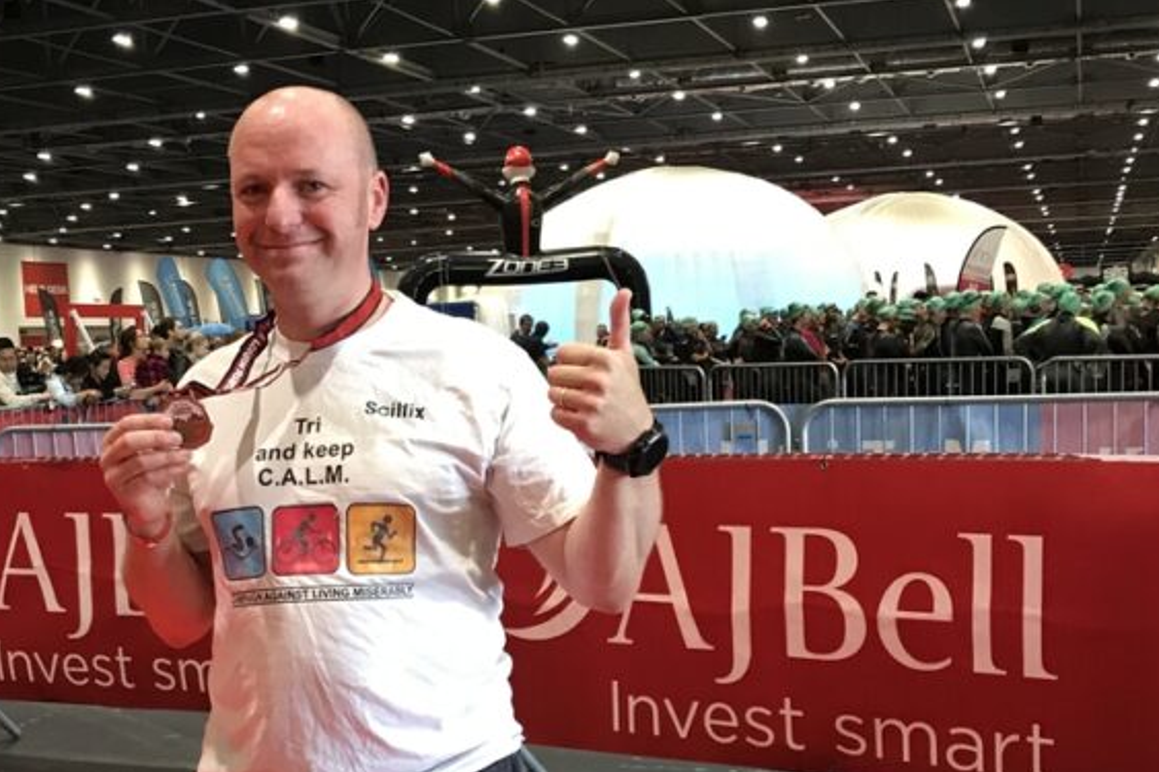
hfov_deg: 37.4
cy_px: 653
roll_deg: +2.4
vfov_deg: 24.9
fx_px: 1706
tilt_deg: -8.7
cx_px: 465
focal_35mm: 53
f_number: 1.8
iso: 80
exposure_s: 1/17
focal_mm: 3.99
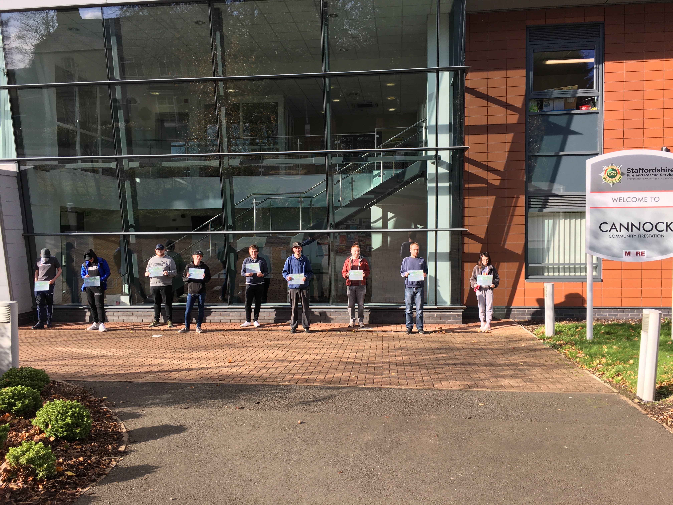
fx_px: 564
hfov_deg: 61.7
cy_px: 252
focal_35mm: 29
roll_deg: +0.8
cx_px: 336
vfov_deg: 48.2
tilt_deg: -2.7
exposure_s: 1/538
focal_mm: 4.15
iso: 25
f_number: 2.2
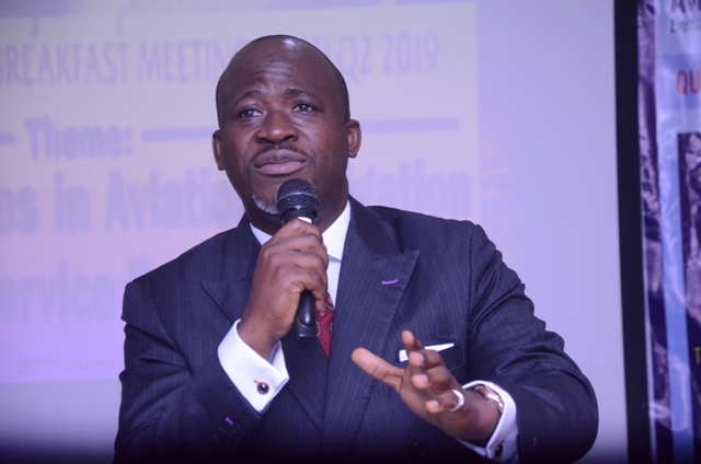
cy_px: 232
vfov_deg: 9.3
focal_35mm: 147
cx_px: 350
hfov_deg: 14.0
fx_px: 2857
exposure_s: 1/400
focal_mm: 98
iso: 4000
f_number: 5.6
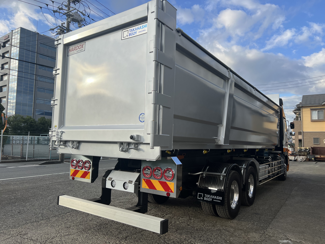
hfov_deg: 67.3
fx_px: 244
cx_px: 162
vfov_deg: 53.1
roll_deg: -1.3
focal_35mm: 26
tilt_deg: +4.9
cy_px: 122
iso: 50
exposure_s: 1/2762
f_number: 1.5
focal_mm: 5.7
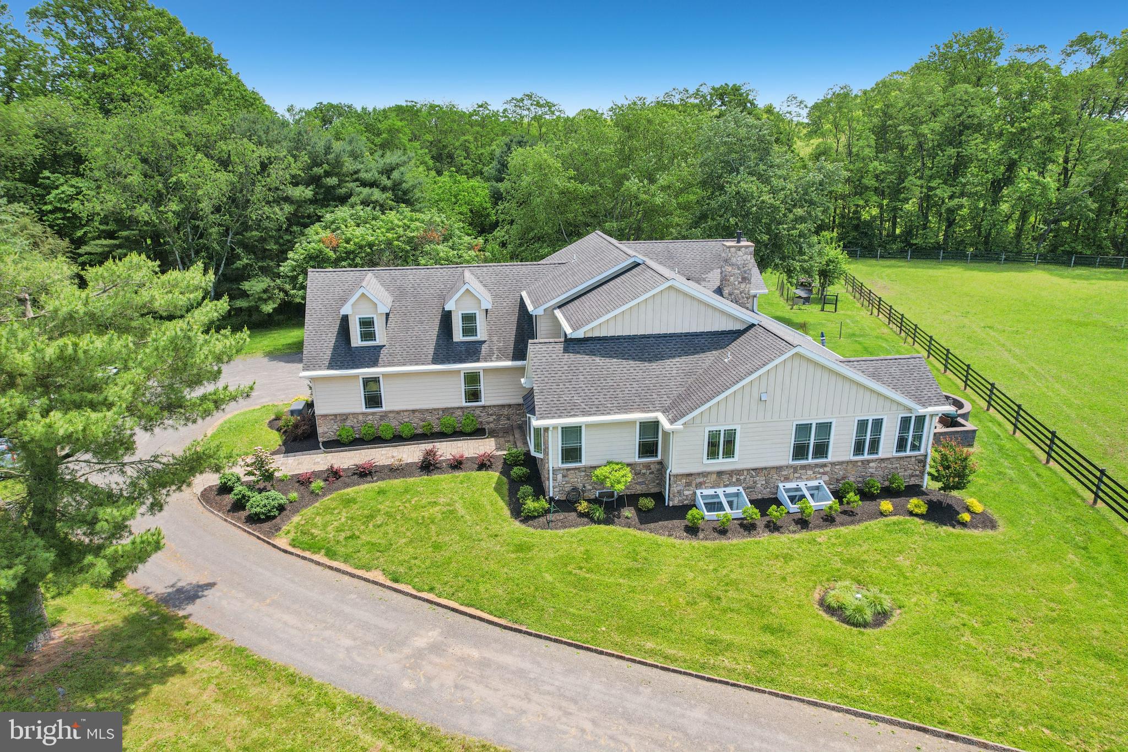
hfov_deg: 78.6
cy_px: 376
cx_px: 564
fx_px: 689
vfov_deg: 57.2
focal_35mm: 22
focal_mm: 8.38
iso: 100
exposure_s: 1/1000
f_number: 2.8
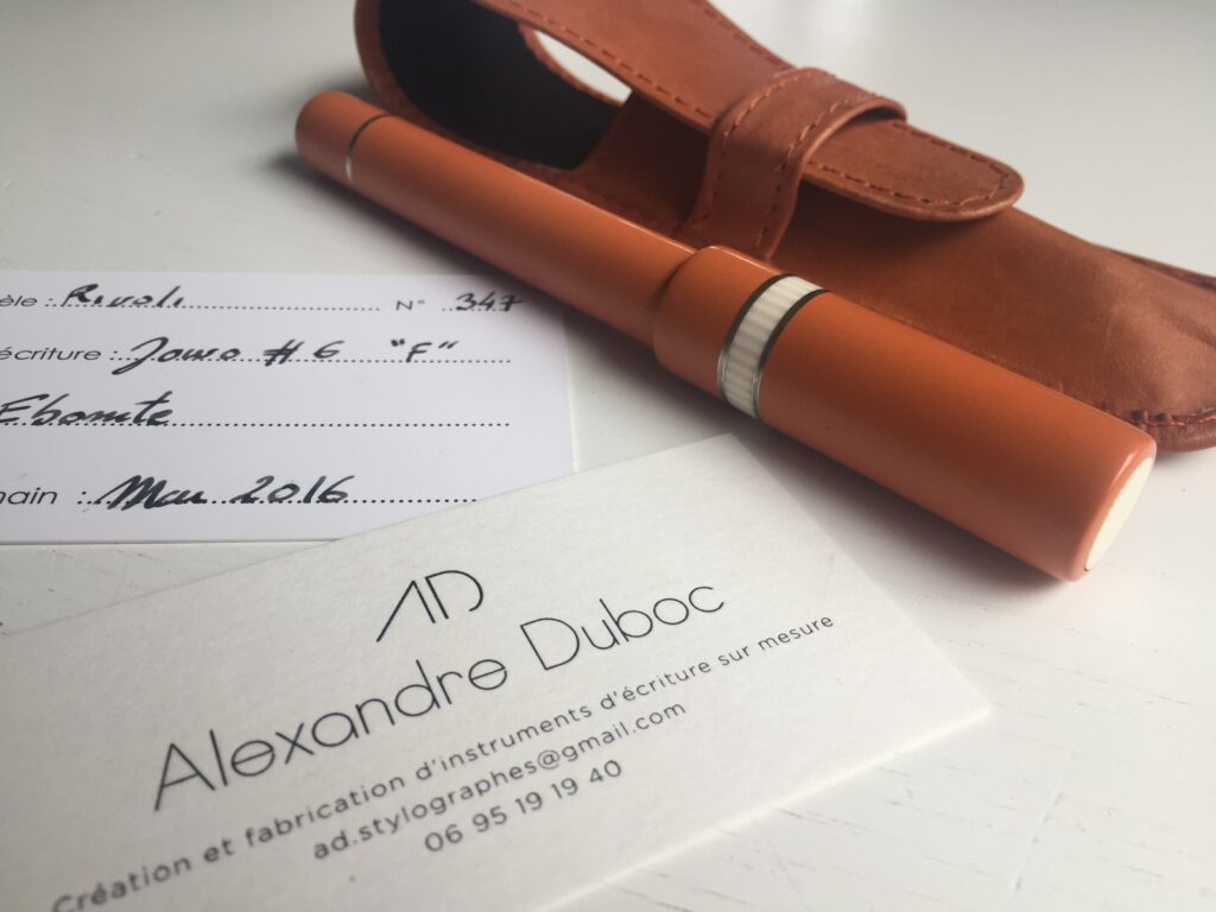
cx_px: 608
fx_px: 1019
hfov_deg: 61.7
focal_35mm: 29
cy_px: 456
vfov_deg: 48.2
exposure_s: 1/100
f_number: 2.2
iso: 32
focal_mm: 4.15
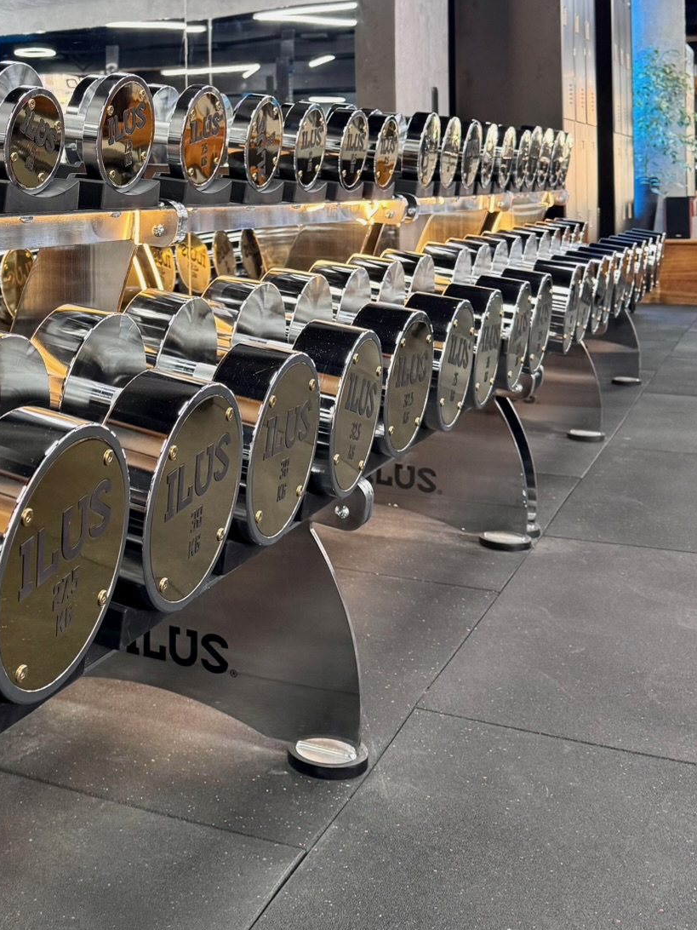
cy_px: 189
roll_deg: +0.6
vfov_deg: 40.4
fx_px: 1208
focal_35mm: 45
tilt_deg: +1.3
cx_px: 78
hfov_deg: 30.8
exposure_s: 1/50
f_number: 1.78
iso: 160
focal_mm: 6.76
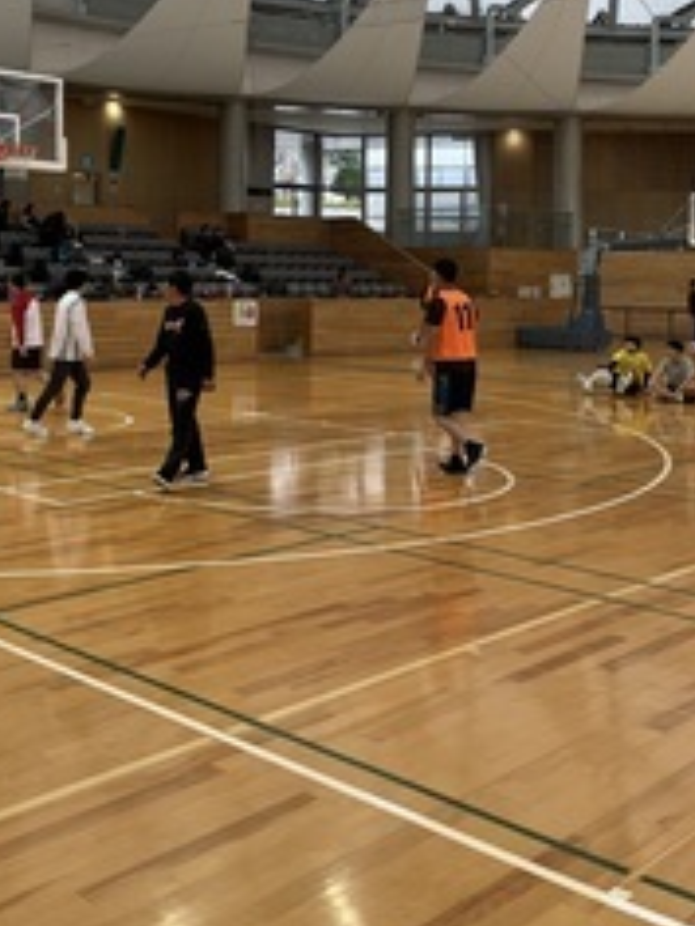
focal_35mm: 44
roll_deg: -1.8
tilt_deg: +2.5
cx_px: 220
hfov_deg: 32.5
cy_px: 247
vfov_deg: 41.8
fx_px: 1178
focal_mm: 5.1
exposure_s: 1/164
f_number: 1.6
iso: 50
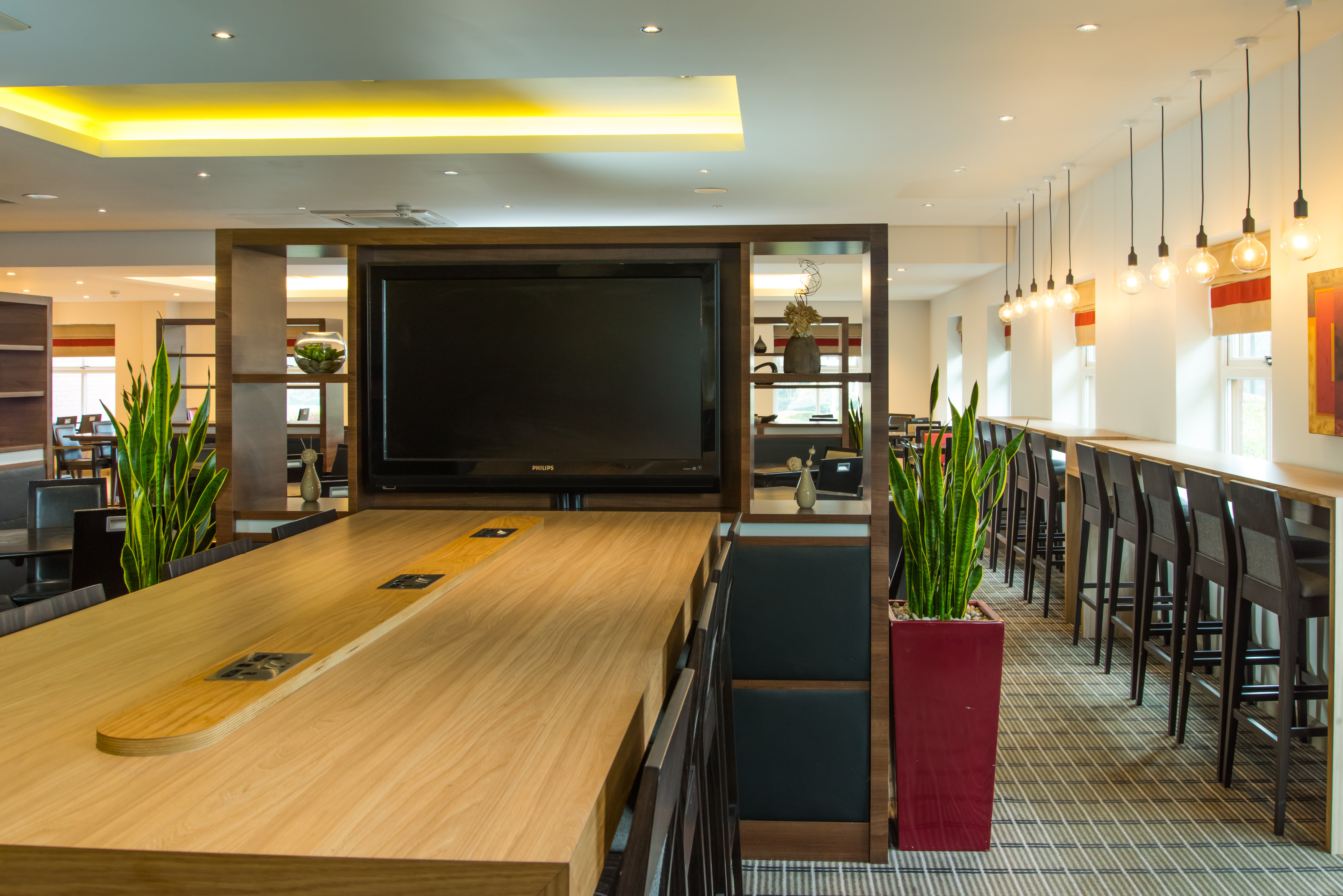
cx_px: 672
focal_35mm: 32
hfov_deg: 58.7
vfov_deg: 41.1
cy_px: 448
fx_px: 1194
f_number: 11
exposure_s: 1/4
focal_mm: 32
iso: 800
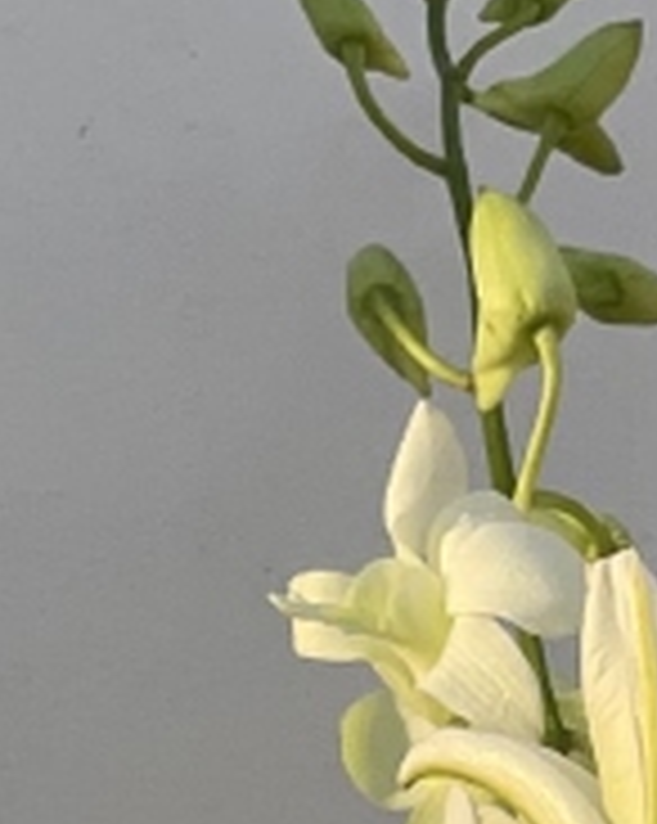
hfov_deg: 3.0
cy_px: 1761
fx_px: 12490
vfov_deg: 3.7
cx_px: 506
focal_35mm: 513
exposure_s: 1/365
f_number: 2.2
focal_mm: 7.5
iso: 20
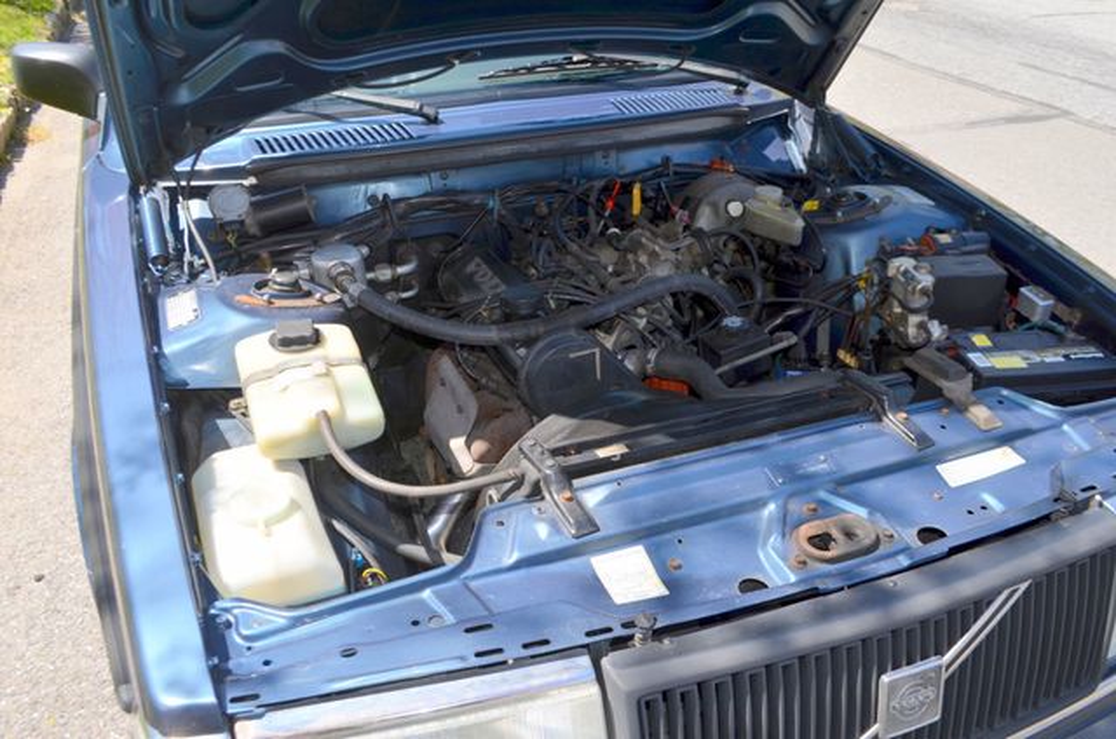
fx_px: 1021
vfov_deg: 39.8
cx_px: 558
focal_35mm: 33
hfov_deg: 57.3
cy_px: 370
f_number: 6.3
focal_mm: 22
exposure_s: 1/200
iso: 100
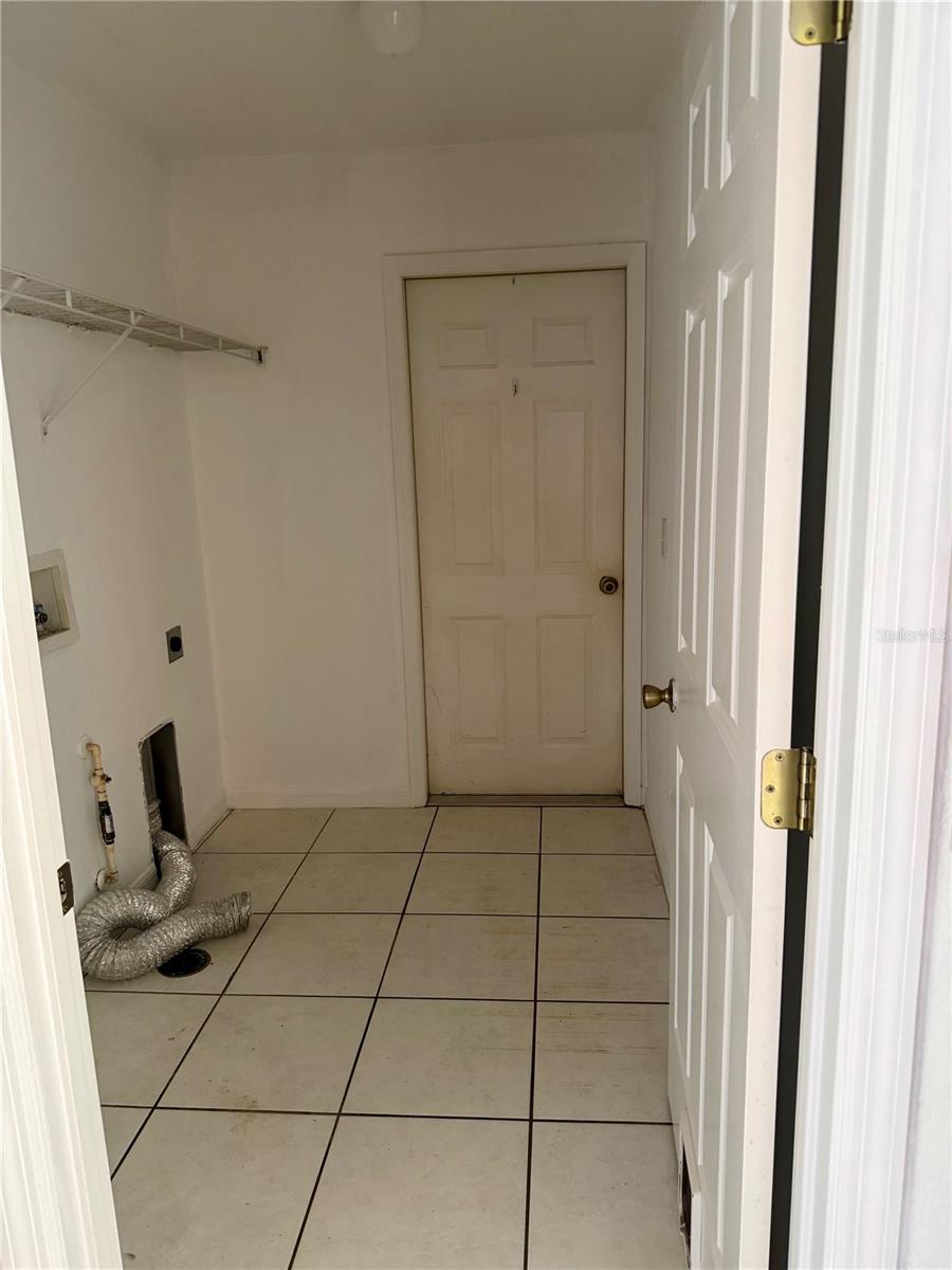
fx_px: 880
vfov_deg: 71.6
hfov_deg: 56.8
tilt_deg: -10.8
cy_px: 635
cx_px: 476
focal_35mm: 24
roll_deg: +1.4
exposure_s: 1/60
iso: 250
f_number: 1.78
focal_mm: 6.76
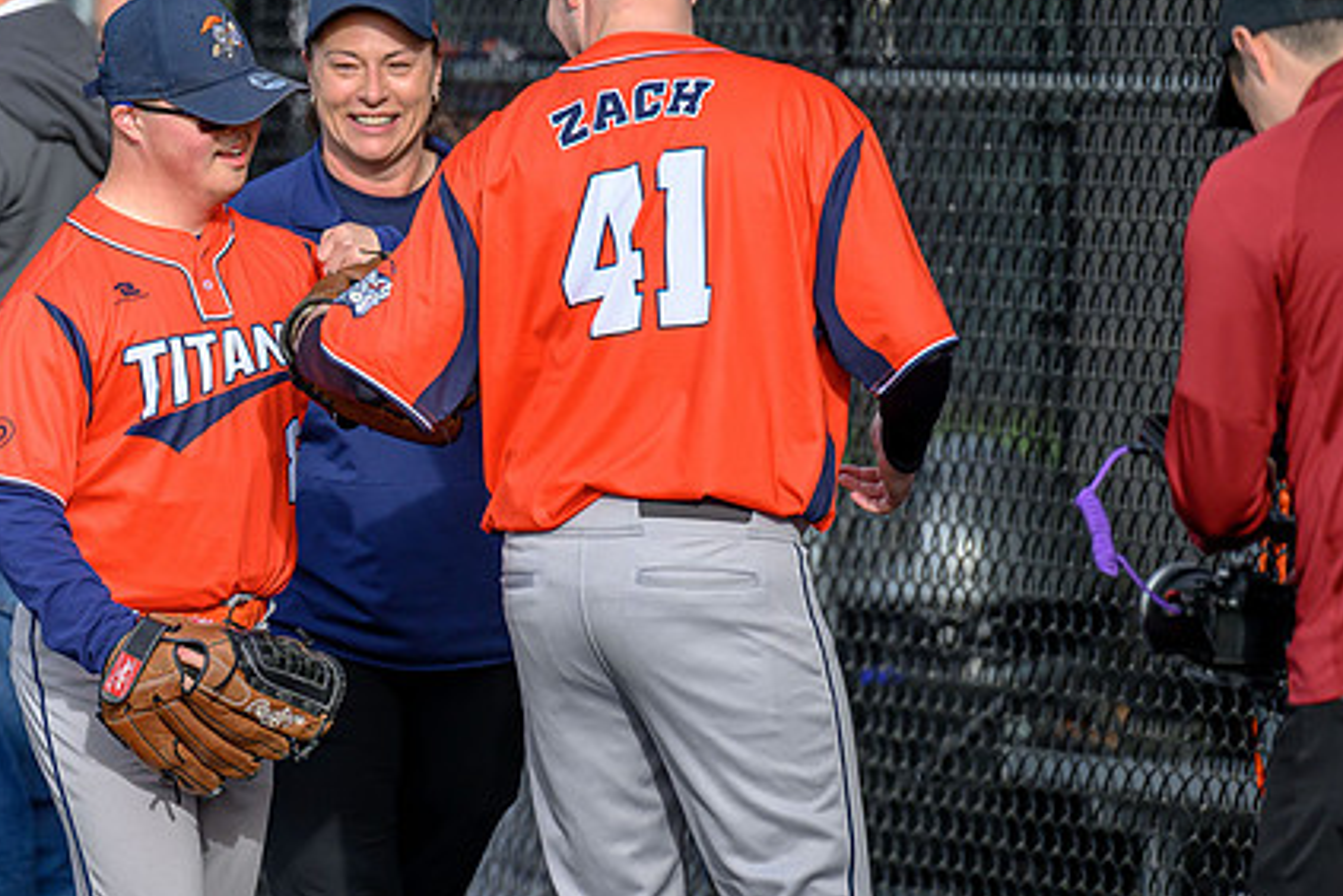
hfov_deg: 4.3
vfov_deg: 2.9
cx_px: 6
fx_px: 17756
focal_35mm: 476
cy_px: 536
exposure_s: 1/2000
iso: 320
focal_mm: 200
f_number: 2.8
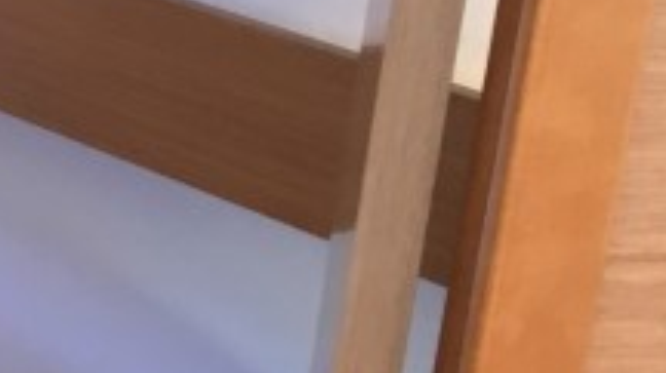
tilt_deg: -17.1
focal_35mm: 150
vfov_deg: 8.0
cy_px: 68
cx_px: -826
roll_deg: +0.7
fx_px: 2646
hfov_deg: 12.1
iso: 100
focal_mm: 4.15
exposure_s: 1/33
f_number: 2.2
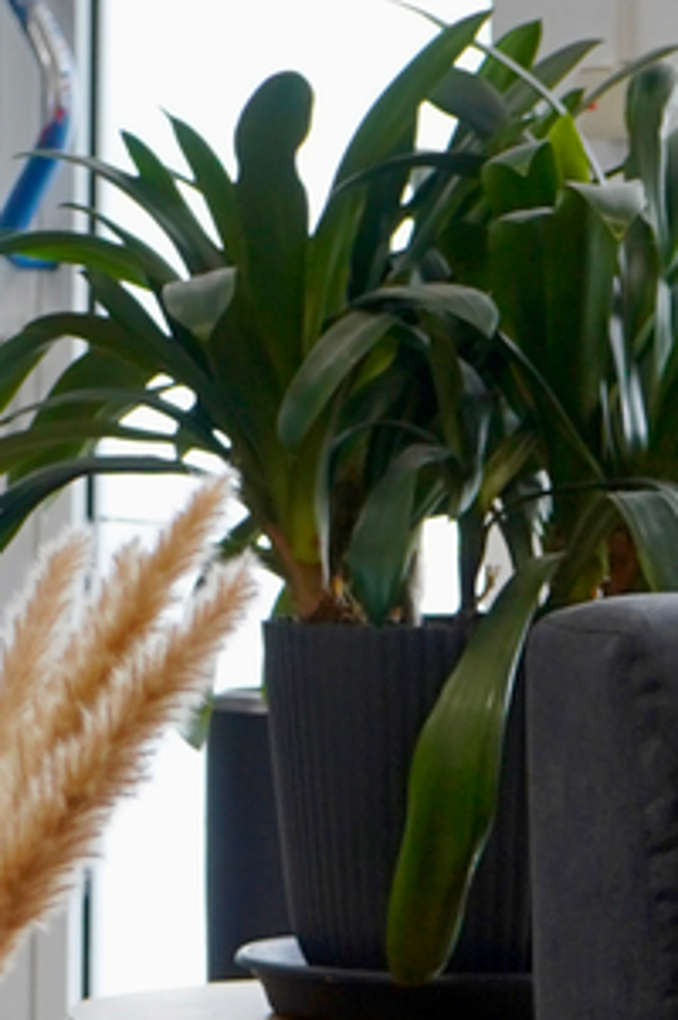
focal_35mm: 258
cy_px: 912
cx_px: 610
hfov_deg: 5.3
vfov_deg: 8.0
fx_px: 7305
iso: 640
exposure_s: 1/60
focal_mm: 47
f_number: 4.5
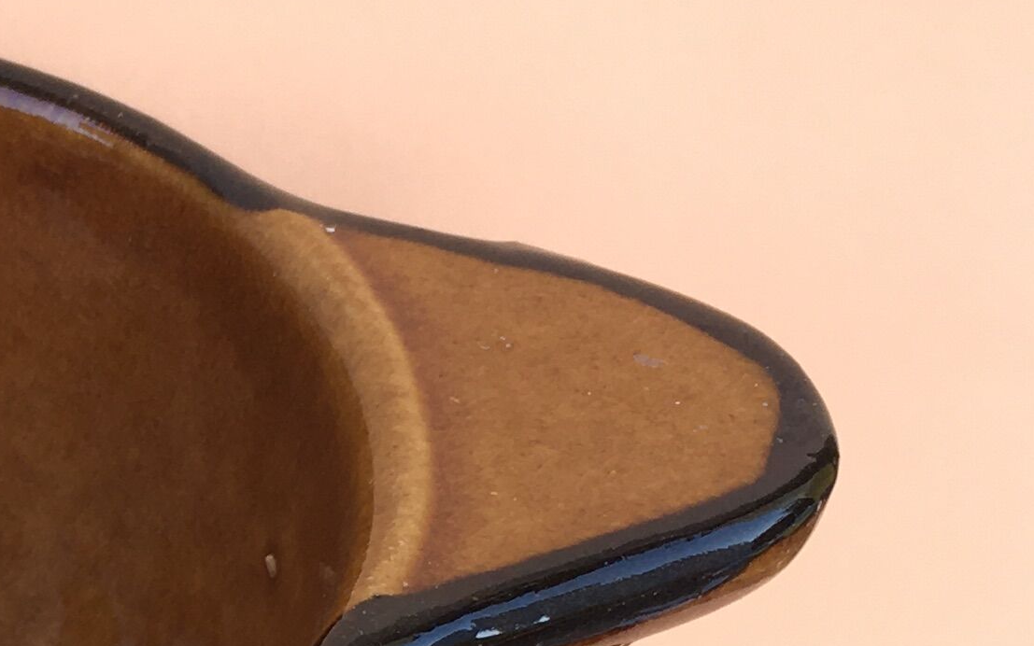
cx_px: -241
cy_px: 1023
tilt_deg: -43.5
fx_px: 3156
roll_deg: -5.5
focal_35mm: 112
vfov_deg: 11.2
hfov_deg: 17.6
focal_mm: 4.15
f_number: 2.2
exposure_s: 1/50
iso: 25
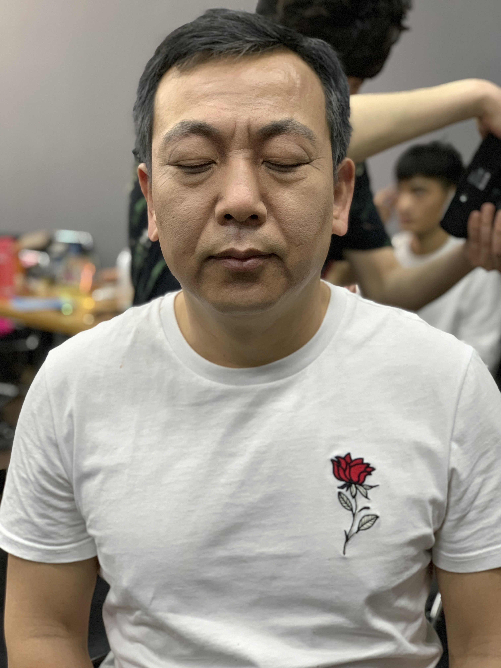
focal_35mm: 52
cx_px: 250
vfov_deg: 36.8
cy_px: 334
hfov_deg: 28.0
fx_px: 1003
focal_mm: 6
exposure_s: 1/33
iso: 400
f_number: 2.4
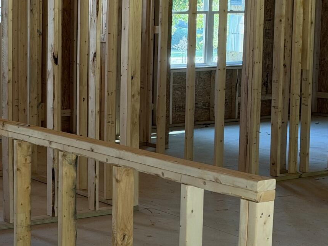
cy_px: 104
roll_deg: +1.0
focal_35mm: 84
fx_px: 796
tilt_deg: -6.2
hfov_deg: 21.7
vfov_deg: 17.6
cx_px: -60
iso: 200
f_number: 1.8
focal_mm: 6.93
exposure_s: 1/121
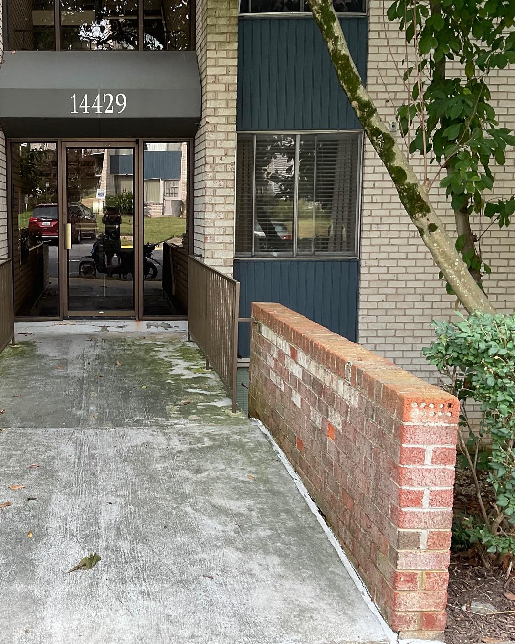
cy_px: 300
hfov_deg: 34.0
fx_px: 819
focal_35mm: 43
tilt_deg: -7.5
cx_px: 117
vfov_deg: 42.9
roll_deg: -0.9
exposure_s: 1/122
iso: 16
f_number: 1.8
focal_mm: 3
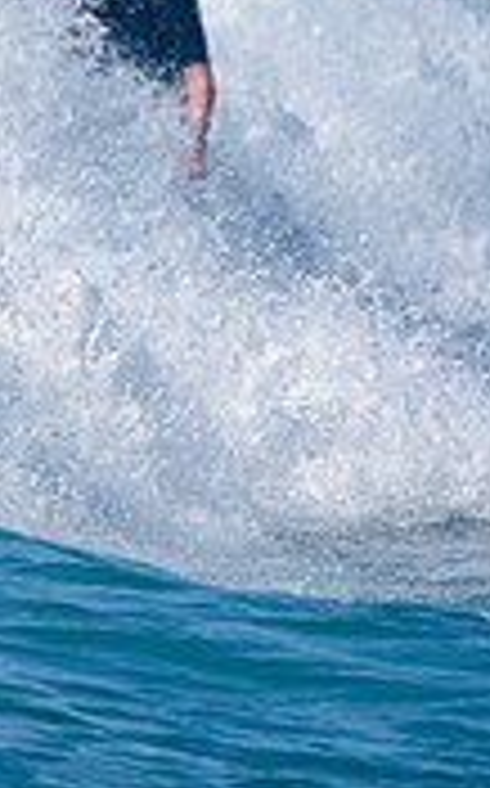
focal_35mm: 2072
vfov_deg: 1.0
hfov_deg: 0.6
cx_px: -638
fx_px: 44381
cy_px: 107
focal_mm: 500
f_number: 5.6
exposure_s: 1/2000
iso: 140
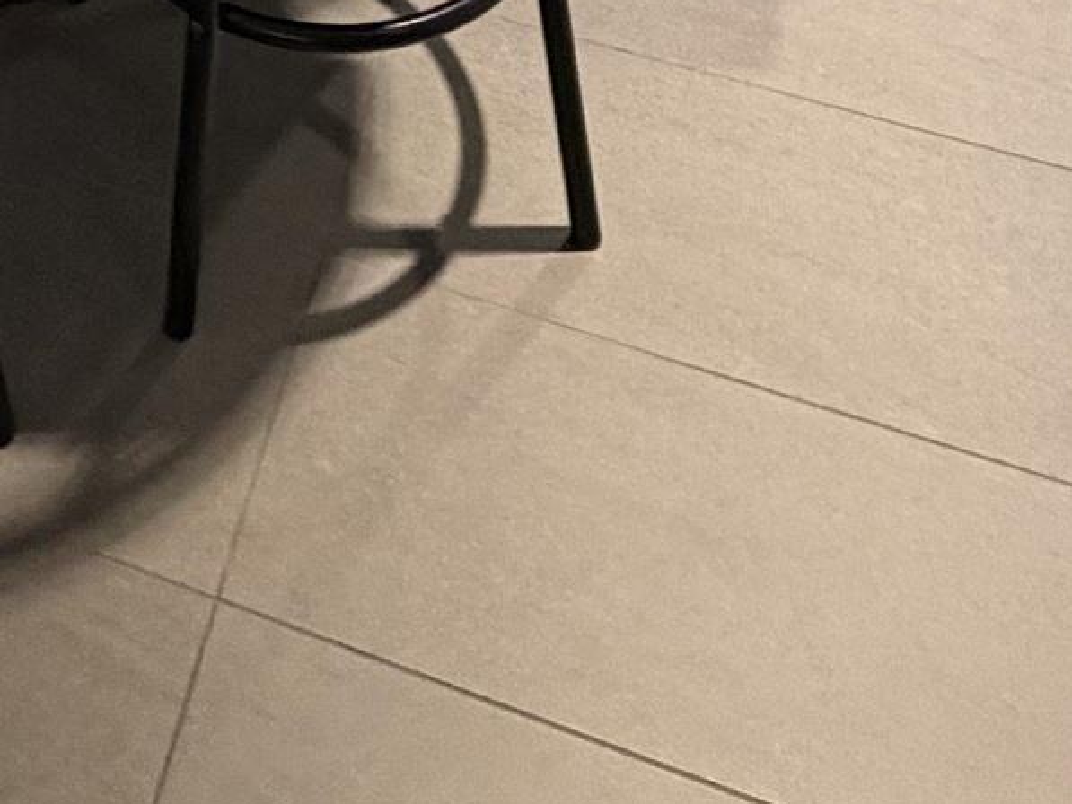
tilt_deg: -17.0
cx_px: 57
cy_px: -1109
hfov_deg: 25.9
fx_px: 2230
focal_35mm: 72
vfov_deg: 14.2
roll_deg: +1.7
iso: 400
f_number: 2.2
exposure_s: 1/60
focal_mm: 2.22
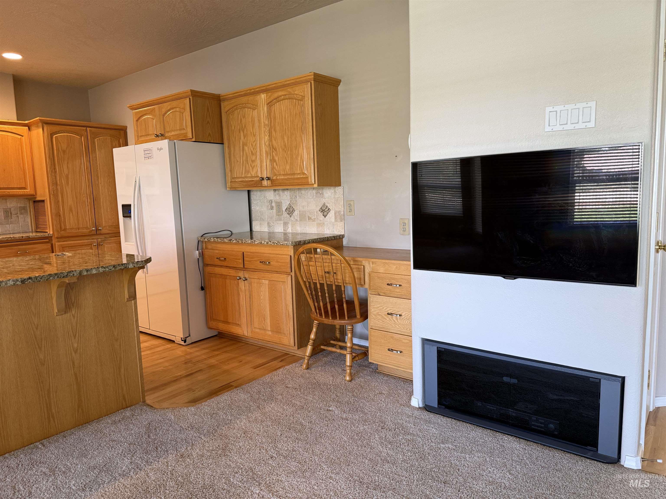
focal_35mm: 24
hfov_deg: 71.6
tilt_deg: -7.2
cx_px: 333
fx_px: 462
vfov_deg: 56.8
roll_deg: +1.9
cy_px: 250
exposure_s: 1/60
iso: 200
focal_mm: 6.76
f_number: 1.78
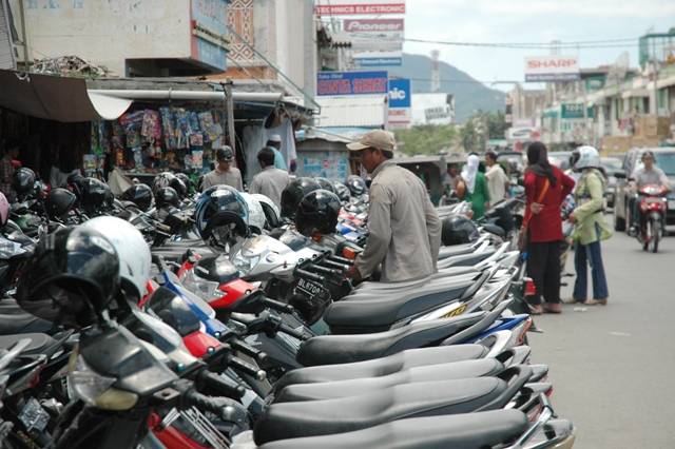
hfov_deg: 19.5
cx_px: 338
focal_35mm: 105
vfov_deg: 13.0
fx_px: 1968
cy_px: 224
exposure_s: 1/1000
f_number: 4.5
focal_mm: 70
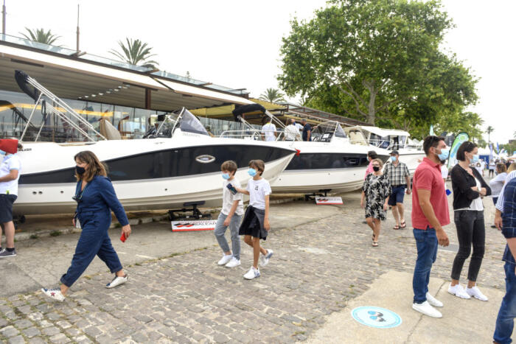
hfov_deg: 73.7
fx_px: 344
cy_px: 172
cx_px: 258
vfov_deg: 53.2
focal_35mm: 24
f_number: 5
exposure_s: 1/200
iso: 200
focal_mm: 24
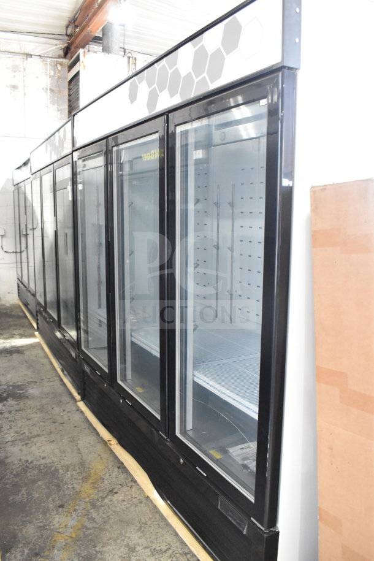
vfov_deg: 61.9
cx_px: 187
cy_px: 280
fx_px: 467
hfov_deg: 43.6
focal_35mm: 30
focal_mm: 20
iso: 6400
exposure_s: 1/125
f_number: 5.6
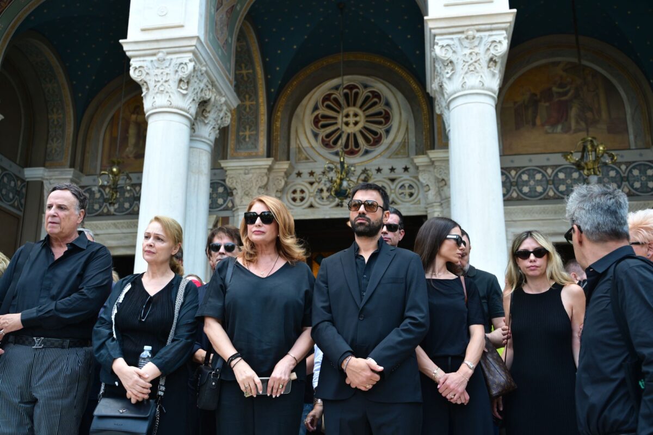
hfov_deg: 50.7
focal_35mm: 38
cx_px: 326
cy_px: 218
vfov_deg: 35.1
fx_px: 689
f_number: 3.5
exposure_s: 1/640
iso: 640
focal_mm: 38
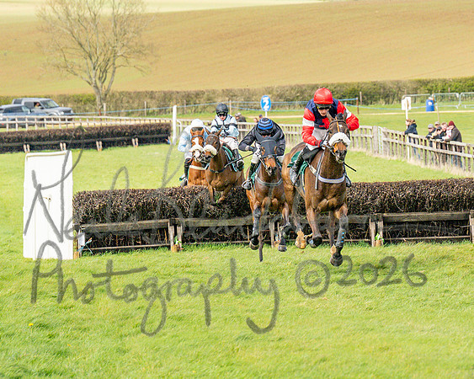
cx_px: 374
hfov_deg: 4.6
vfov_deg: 3.7
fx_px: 5852
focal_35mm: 417
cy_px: 158
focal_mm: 135
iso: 400
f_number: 4.5
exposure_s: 1/2500
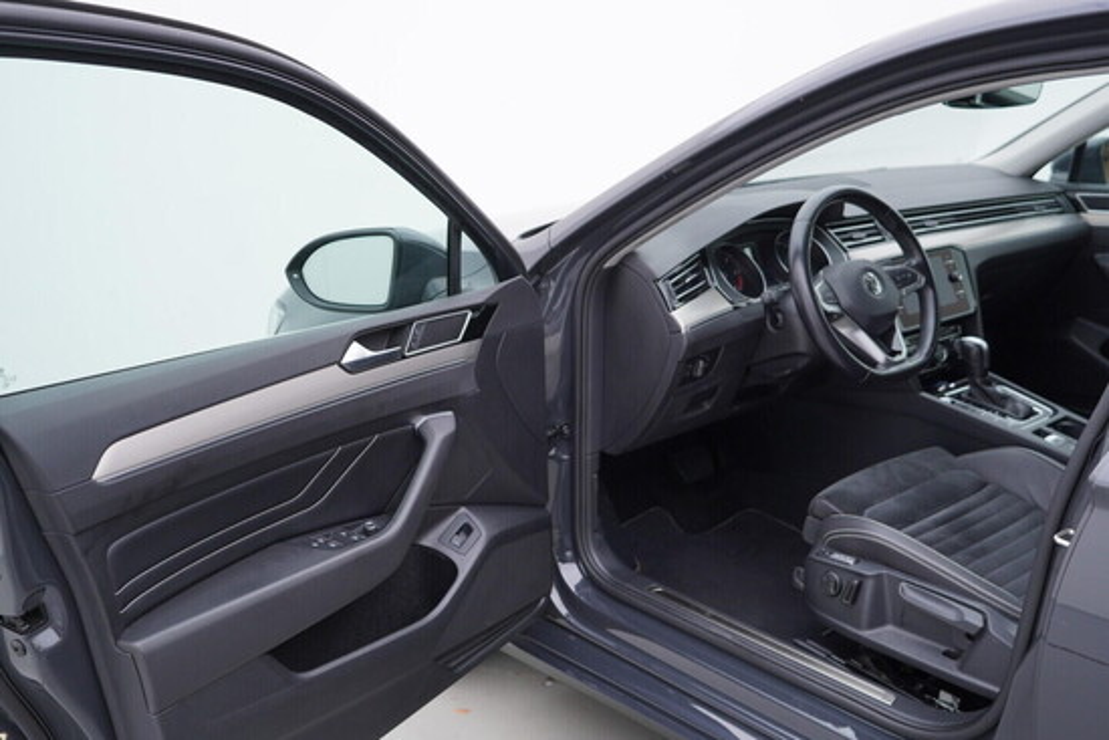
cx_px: 554
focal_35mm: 36
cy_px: 370
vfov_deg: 36.9
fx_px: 1109
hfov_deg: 53.1
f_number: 3.2
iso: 125
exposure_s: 1/50
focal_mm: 24
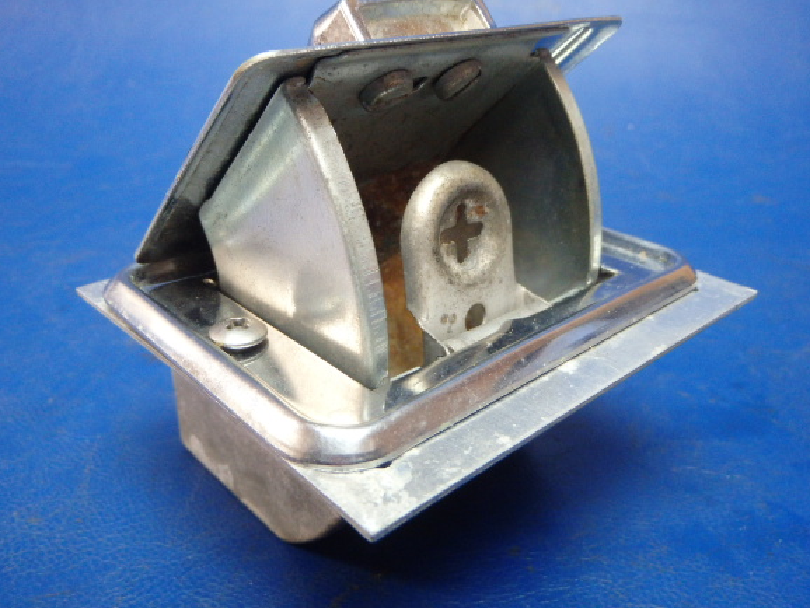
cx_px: 404
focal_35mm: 31
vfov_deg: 45.5
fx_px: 726
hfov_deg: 58.3
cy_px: 287
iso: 640
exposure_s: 1/30
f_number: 3.9
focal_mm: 5
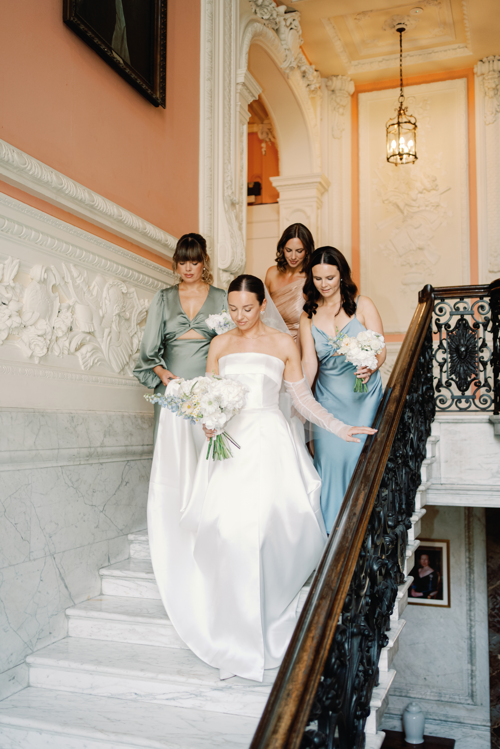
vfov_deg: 54.4
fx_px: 729
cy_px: 374
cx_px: 250
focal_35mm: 35
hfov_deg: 37.9
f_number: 2
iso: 640
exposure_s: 1/250
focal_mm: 35
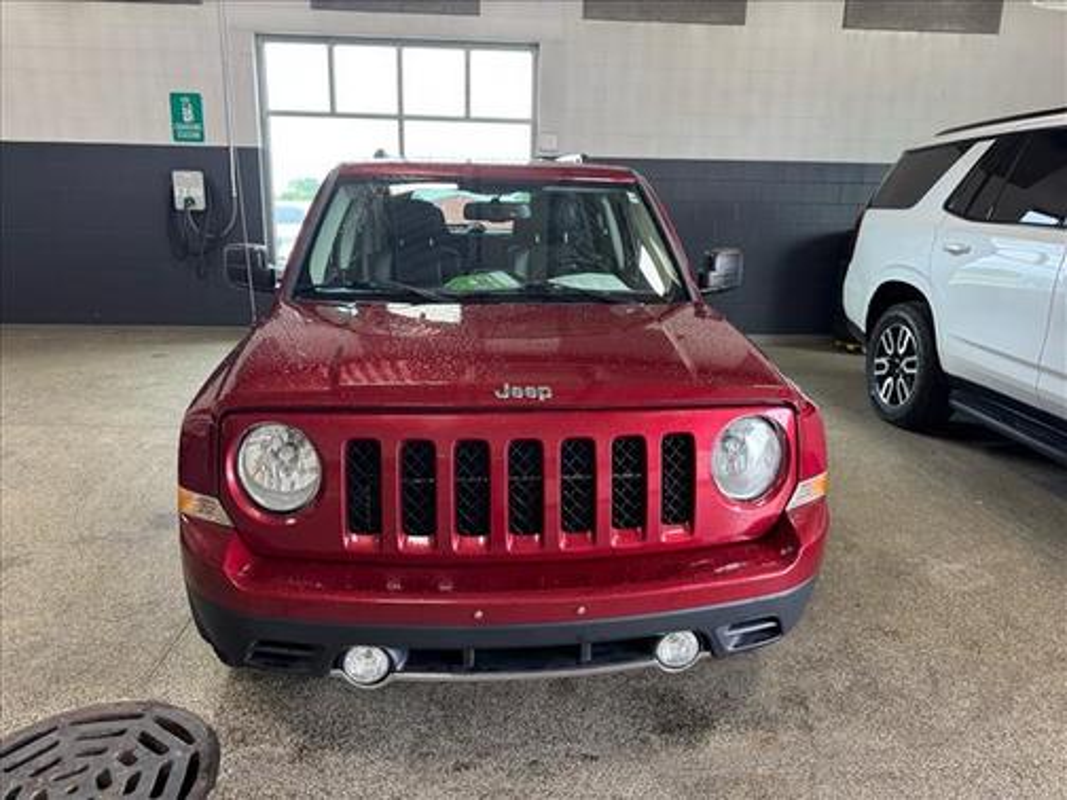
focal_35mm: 24
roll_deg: -1.8
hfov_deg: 71.6
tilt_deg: -12.6
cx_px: 534
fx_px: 740
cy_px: 400
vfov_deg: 56.8
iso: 200
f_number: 1.78
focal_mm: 6.76
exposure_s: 1/120
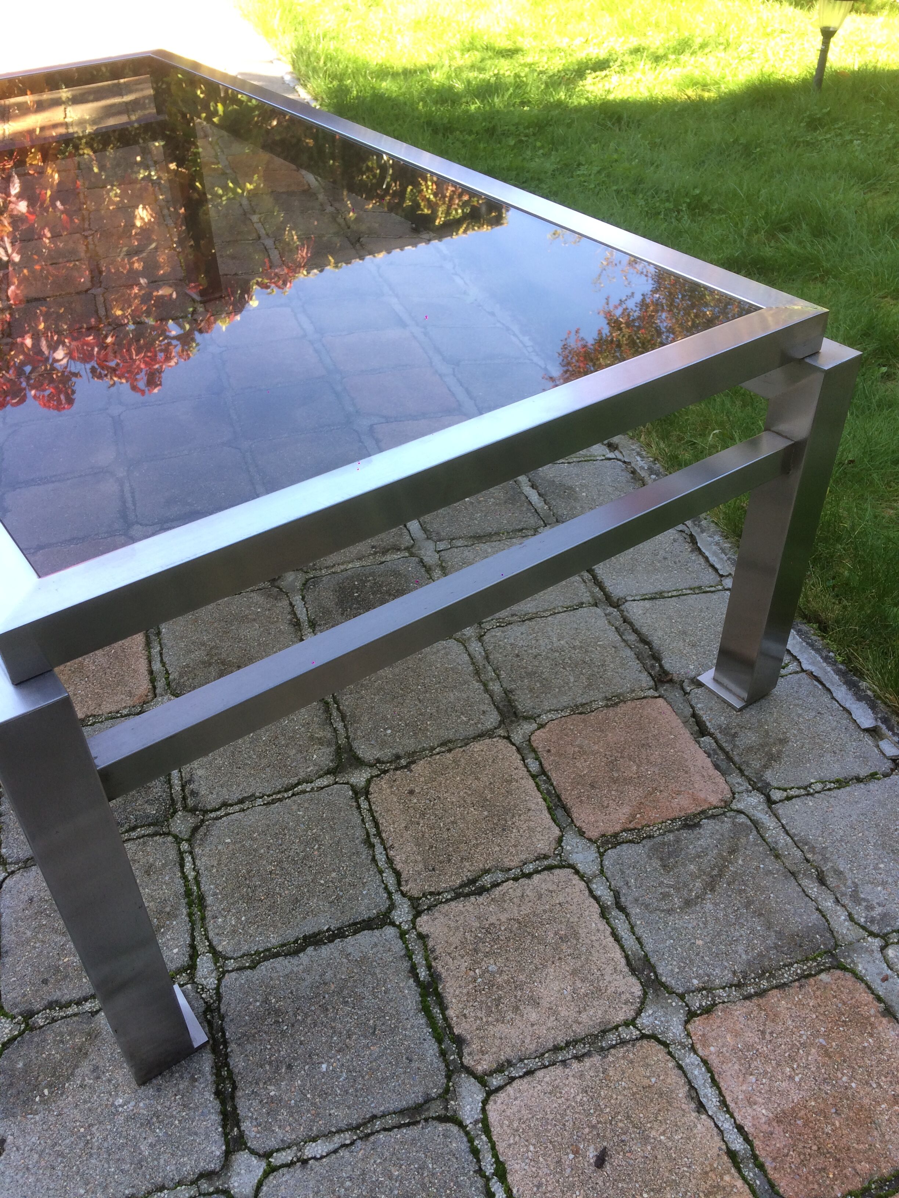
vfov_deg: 61.7
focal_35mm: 29
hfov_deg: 48.2
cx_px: 450
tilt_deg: -37.7
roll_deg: +4.6
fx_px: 1004
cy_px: 599
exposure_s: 1/108
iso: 32
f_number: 2.2
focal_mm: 4.15
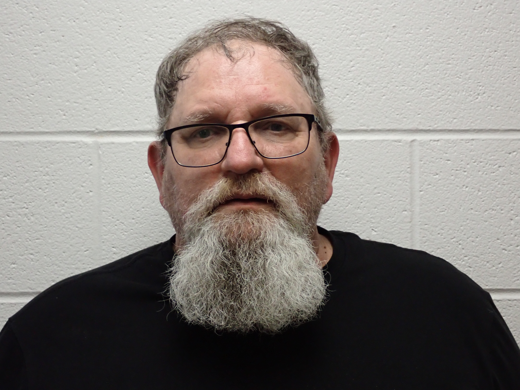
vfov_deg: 21.9
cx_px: 260
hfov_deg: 29.0
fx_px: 1006
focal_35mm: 67
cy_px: 195
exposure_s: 1/60
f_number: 3.8
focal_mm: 11.88
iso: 640
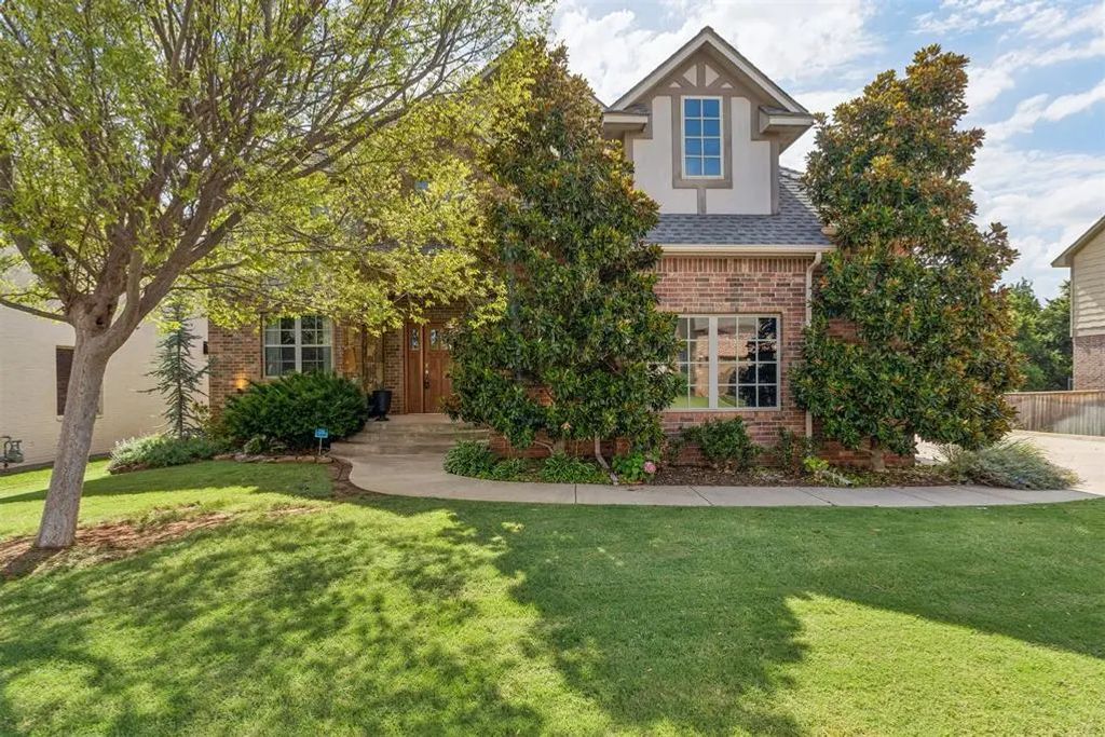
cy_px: 368
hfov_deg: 87.2
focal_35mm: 19
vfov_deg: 64.8
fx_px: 580
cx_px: 552
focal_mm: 12.6
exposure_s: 1/1000
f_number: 7.1
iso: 200
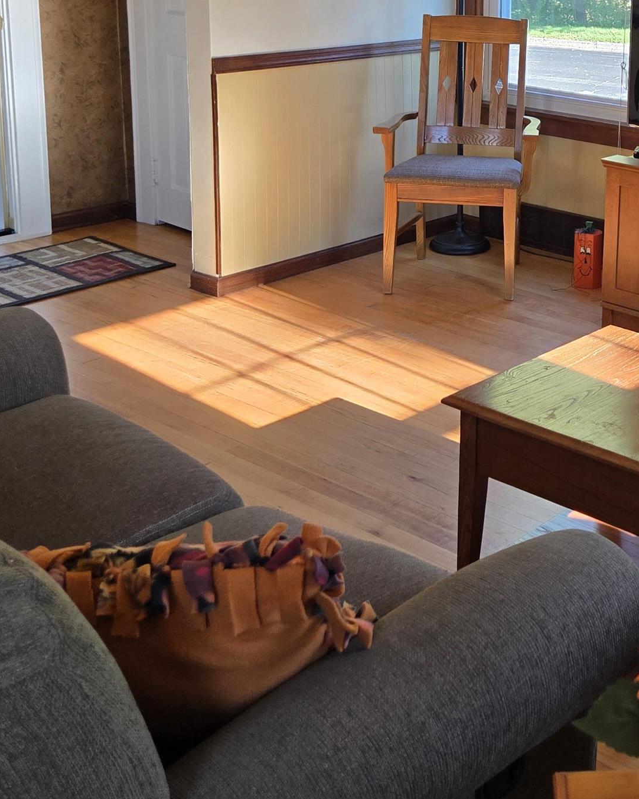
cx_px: 593
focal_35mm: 51
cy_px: 151
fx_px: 1205
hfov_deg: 28.4
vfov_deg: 35.4
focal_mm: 5.4
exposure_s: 1/120
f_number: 1.8
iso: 100
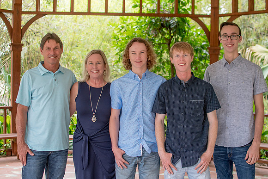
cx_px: 134
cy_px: 90
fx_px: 387
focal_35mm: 52
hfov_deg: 38.2
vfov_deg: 26.0
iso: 400
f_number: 2.8
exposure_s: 1/250
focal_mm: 35
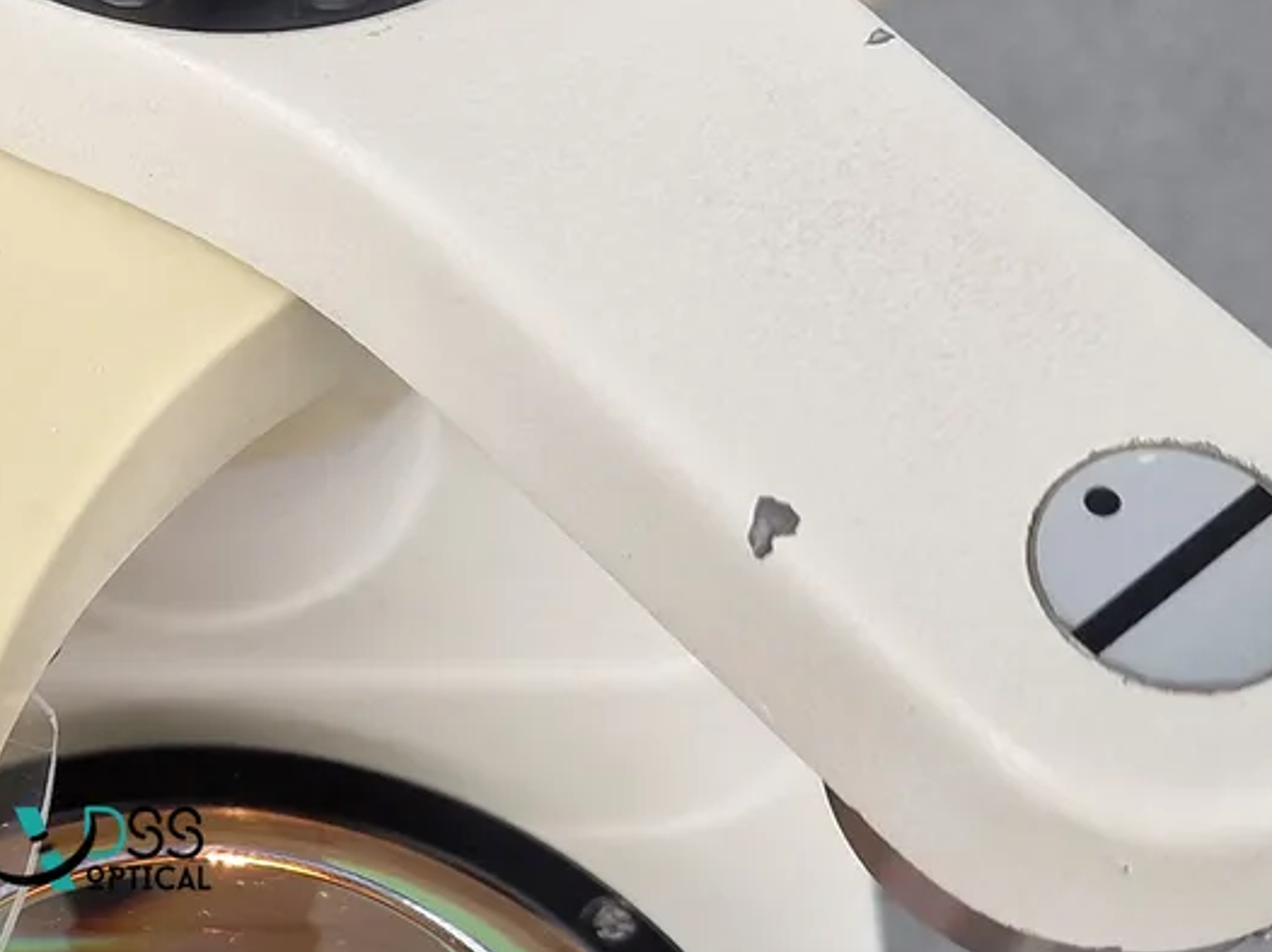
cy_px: 851
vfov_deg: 17.3
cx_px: 99
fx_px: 3085
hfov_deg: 22.7
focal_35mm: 84
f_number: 1.8
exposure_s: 1/180
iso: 50
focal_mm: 6.4
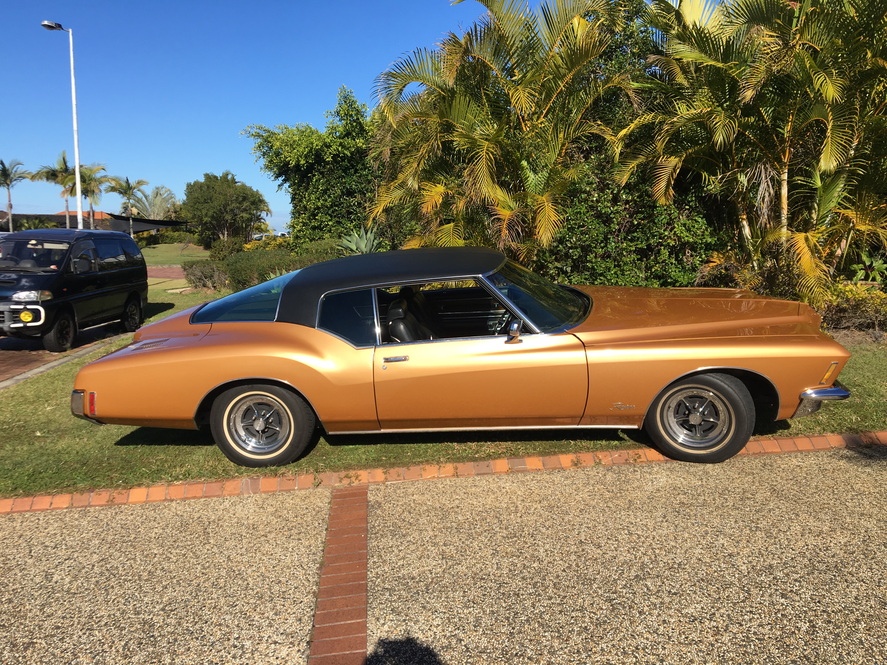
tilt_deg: -6.2
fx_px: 743
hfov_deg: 61.7
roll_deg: -0.9
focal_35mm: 29
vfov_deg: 48.2
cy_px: 332
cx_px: 444
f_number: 2.2
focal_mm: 4.15
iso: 25
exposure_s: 1/1603
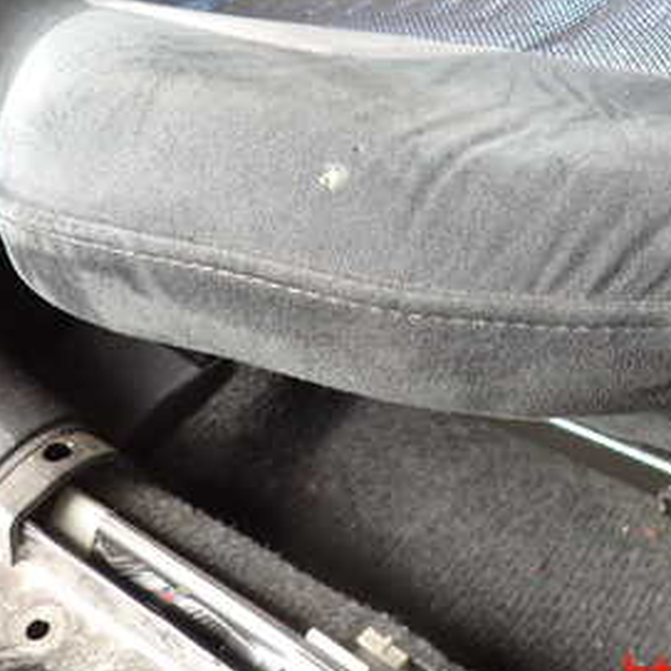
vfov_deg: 33.8
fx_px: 1075
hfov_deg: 34.4
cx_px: 441
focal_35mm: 49
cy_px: 154
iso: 200
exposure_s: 1/50
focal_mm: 4.5
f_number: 2
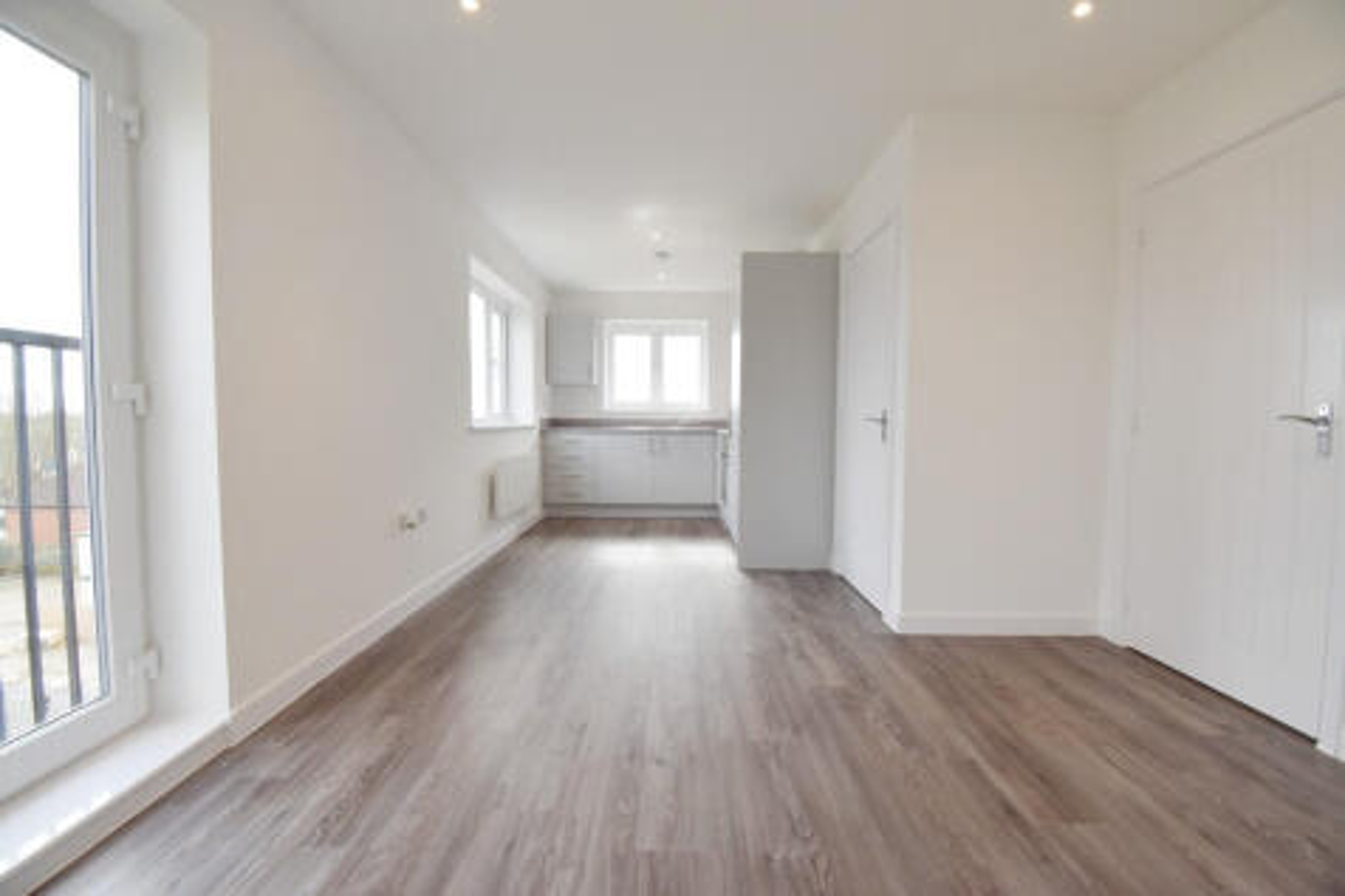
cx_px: 672
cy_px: 448
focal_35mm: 15
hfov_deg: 100.4
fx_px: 560
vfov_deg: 77.3
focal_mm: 10
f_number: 6.3
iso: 400
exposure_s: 1/160
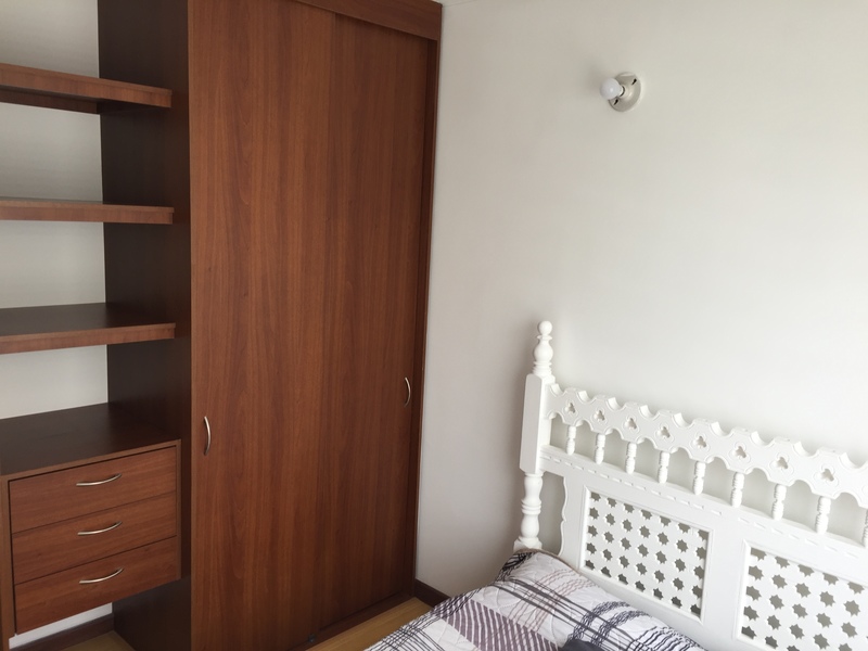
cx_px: 434
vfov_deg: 48.2
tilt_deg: -8.6
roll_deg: -3.3
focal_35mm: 29
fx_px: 727
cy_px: 326
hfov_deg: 61.7
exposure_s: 1/60
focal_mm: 4.15
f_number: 2.2
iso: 32
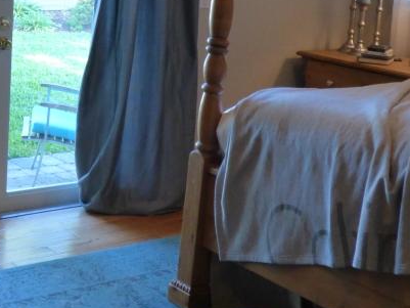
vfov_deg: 19.6
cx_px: 66
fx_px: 877
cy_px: 42
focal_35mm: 74
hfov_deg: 25.7
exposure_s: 1/40
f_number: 3.2
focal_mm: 5.04
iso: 400
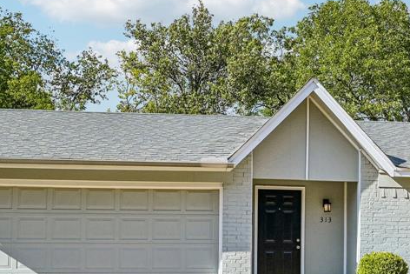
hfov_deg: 30.5
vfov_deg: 20.6
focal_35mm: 65
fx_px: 740
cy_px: 228
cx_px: 305
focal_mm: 30
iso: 400
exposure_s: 1/1000
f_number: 8
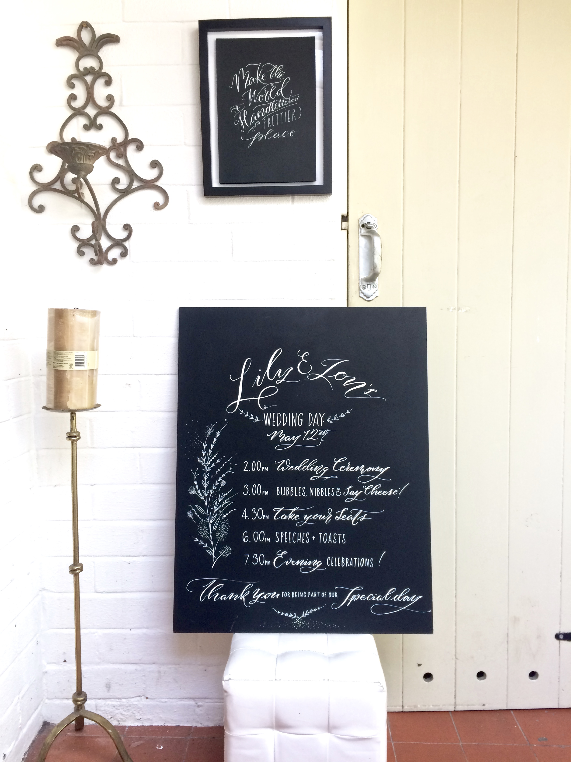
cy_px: 381
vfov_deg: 61.7
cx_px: 286
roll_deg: +0.4
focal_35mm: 29
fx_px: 638
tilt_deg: -5.1
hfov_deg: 48.2
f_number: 2.2
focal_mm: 4.15
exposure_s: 1/33
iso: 64
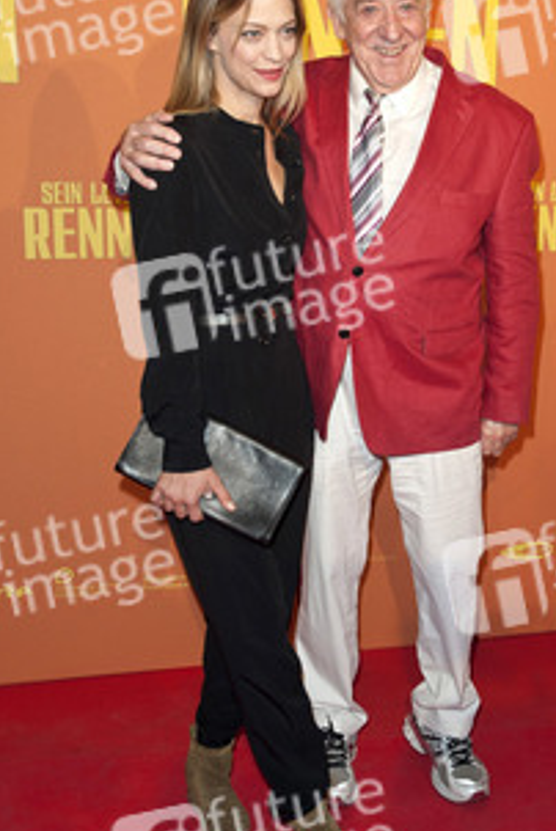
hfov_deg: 29.9
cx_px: 334
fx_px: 1040
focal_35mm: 45
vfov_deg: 43.6
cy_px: 432
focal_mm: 34
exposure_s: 1/250
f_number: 5.6
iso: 800
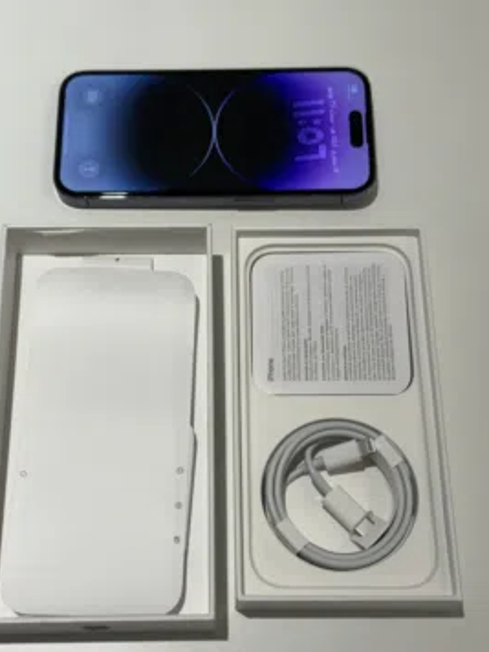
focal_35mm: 54
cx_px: 220
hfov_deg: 27.0
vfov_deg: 35.5
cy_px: 333
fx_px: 1017
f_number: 1.78
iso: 100
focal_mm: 6.76
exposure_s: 1/120
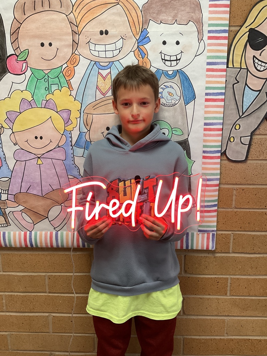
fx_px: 298
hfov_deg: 48.2
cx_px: 134
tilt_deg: -13.7
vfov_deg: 61.7
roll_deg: -1.2
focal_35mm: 29
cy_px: 178
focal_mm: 3
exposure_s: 1/60
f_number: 1.8
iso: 125
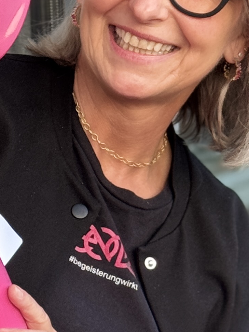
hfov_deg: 7.4
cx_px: 11
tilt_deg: -5.9
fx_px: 1910
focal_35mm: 199
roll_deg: +1.6
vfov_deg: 9.9
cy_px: 242
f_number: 1.78
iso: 100
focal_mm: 6.76
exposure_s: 1/73
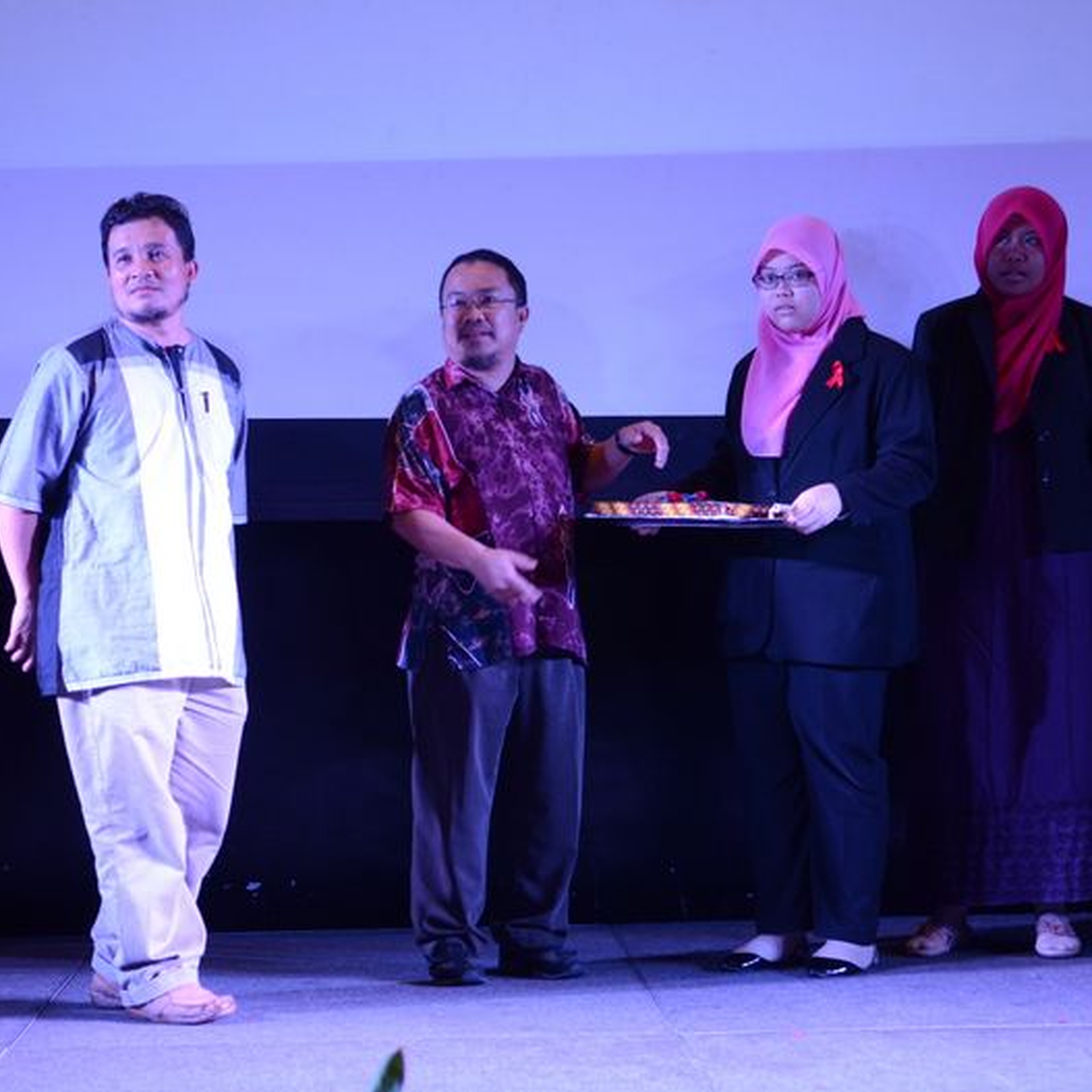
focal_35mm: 85
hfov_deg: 20.4
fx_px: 3034
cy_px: 545
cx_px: 495
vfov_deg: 20.4
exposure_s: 1/200
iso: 1000
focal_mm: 44
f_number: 2.8
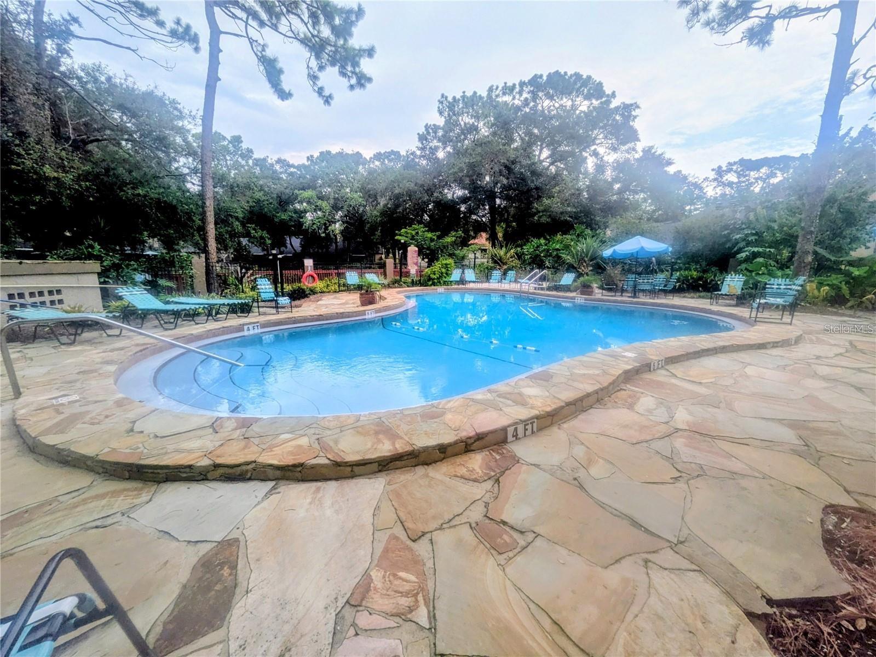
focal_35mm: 14
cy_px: 328
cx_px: 438
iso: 53
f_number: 2.2
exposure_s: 1/1235
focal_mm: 1.83
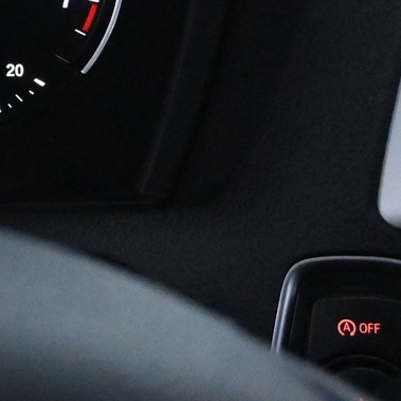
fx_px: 1608
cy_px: -17
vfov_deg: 14.0
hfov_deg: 13.1
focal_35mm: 123
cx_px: -269
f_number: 4
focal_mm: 22.5
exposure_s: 1/125
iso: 10000
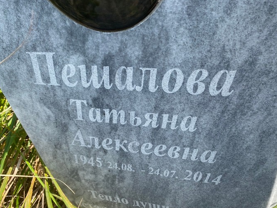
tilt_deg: -42.4
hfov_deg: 58.0
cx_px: 163
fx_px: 248
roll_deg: +9.0
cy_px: 123
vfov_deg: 45.2
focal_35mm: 31
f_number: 1.8
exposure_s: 1/998
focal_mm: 4.25
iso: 32
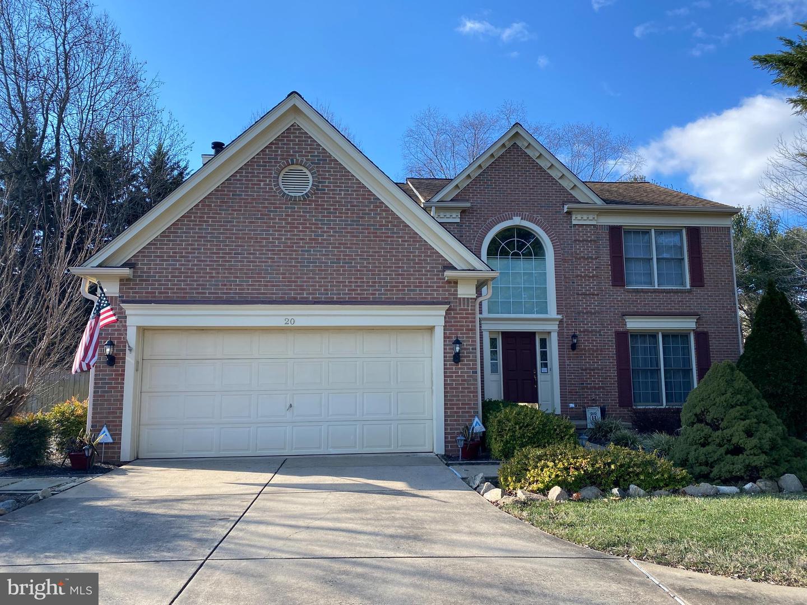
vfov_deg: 53.1
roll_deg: -0.2
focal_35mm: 26
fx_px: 606
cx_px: 404
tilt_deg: +5.7
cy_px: 302
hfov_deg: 67.3
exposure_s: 1/998
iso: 32
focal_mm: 4.25
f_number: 1.8
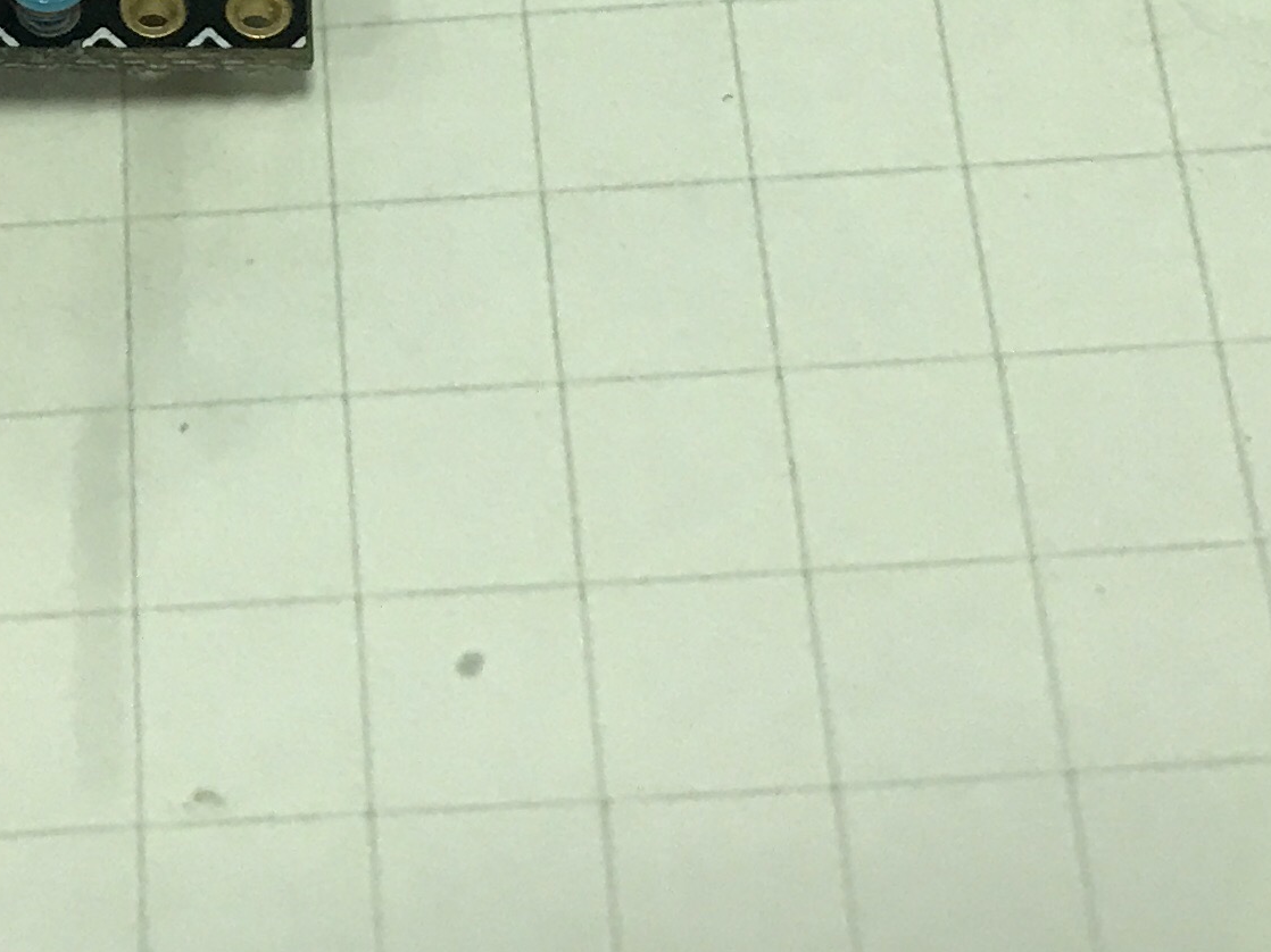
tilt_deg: -54.2
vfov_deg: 14.1
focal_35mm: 101
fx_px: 3708
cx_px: 263
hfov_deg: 19.3
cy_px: -254
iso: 40
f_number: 1.8
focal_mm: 3.99
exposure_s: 1/20
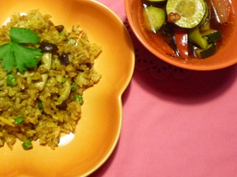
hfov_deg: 39.1
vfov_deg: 30.1
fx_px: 328
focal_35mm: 48
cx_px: 73
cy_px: 72
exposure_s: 1/8
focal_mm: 4.4
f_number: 2.8
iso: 400
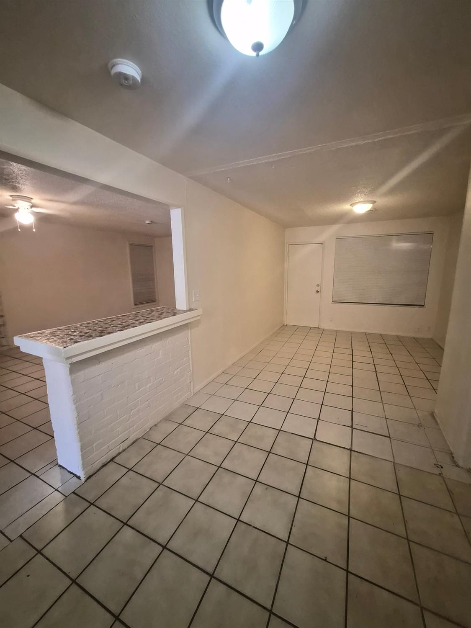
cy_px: 314
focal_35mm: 13
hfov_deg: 89.9
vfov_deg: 106.2
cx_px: 236
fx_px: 236
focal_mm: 1.7
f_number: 2.2
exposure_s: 1/60
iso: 800
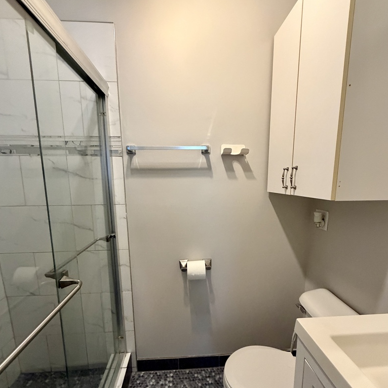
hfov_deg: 84.0
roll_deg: +0.4
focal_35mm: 17
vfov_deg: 83.6
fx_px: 216
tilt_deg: -9.0
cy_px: 217
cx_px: 197
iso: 500
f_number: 2.2
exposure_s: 1/60
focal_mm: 2.22
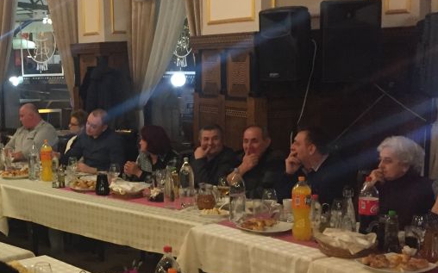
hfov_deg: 30.9
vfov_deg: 20.9
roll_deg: +2.6
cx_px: 11
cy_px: 140
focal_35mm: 62
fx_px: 740
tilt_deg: -6.2
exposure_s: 1/25
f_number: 2.2
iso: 250
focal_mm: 4.15
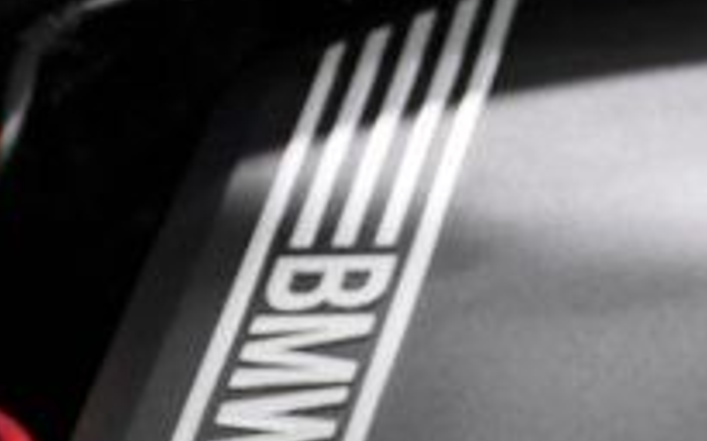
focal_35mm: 290
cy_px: 956
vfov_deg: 4.4
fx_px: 5586
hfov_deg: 6.9
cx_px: 1511
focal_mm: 38
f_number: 5
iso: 2500
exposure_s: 1/100
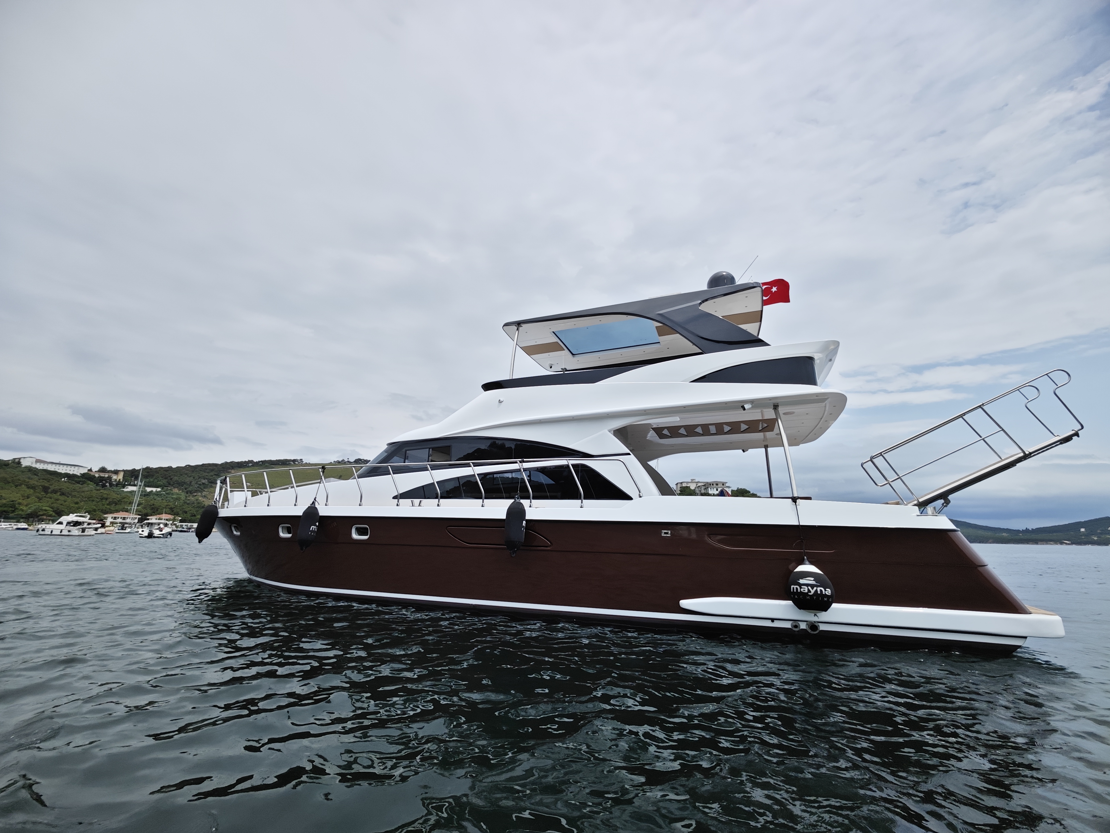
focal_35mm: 14
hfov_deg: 102.1
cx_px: 555
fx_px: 449
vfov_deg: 85.7
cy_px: 416
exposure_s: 1/997
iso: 50
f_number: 2.2
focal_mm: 2.16
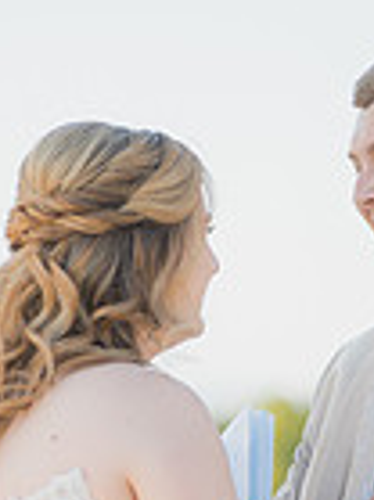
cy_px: 529
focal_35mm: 264
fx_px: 3809
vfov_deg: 7.5
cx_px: 205
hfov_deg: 5.6
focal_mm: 85
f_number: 1.8
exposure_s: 1/2000
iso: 125
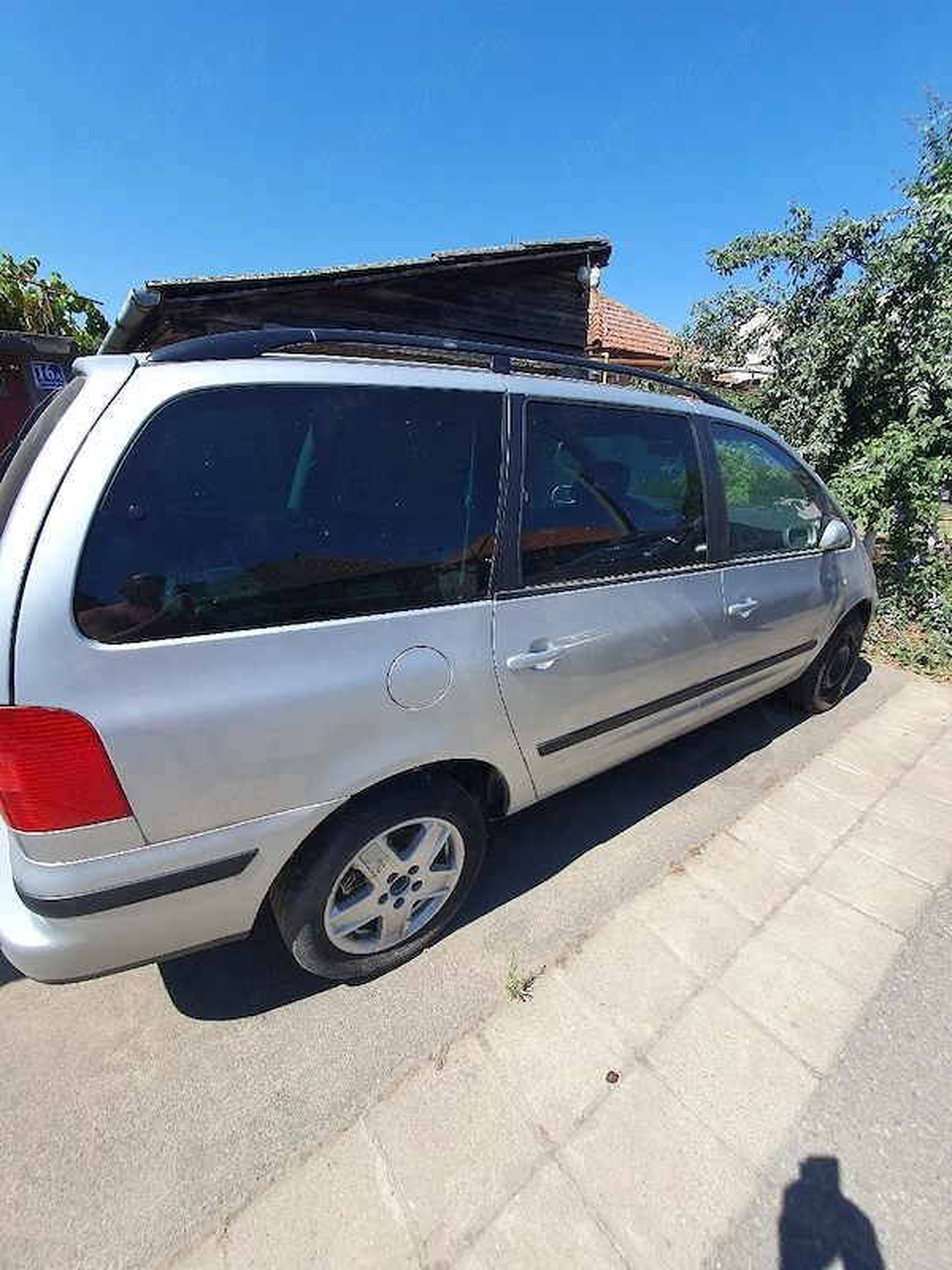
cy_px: 635
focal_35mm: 13
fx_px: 477
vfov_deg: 106.2
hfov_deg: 89.9
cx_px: 476
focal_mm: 1.8
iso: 50
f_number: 2.2
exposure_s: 1/667
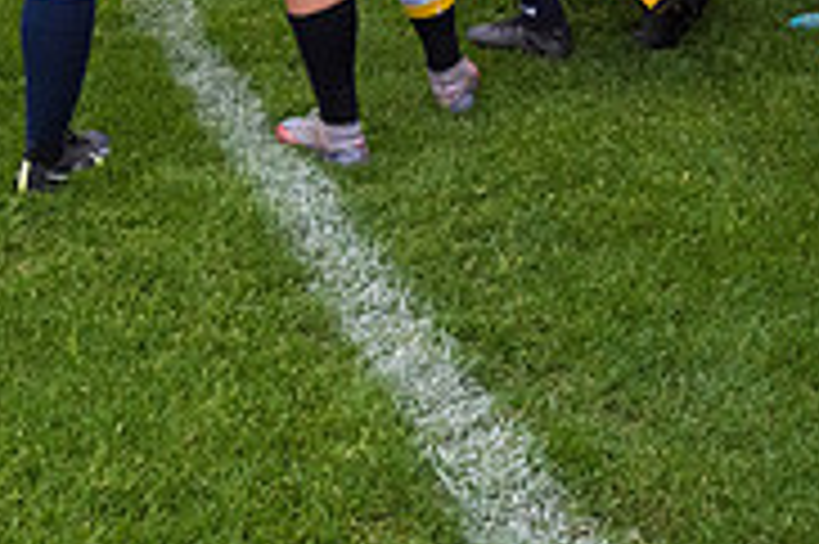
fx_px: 1955
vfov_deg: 14.6
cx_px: 423
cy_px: -312
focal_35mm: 86
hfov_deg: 23.7
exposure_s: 1/640
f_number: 7.1
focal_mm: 27
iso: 1600
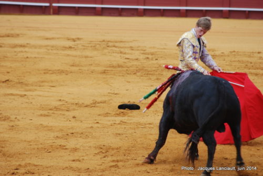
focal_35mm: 300
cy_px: 88
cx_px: 132
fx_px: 2195
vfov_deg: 4.6
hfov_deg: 6.9
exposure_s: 1/200
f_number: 5.6
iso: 400
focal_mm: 200
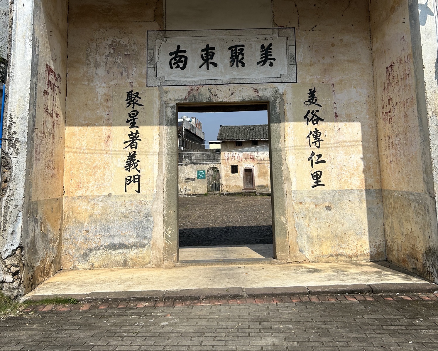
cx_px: 219
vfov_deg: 42.8
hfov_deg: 52.9
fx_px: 441
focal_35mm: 34
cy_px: 118
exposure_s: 1/6579
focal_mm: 5.7
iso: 50
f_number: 1.5
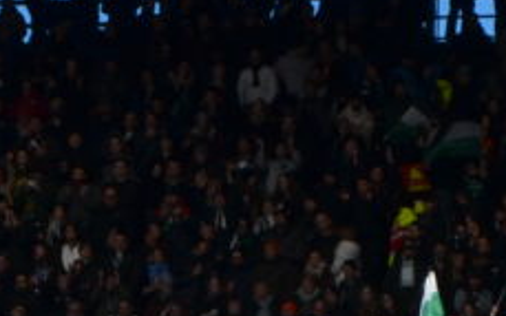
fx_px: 7362
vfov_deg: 2.4
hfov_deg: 3.9
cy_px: 1003
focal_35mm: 534
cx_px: 508
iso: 100
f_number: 9
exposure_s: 1/320
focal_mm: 50
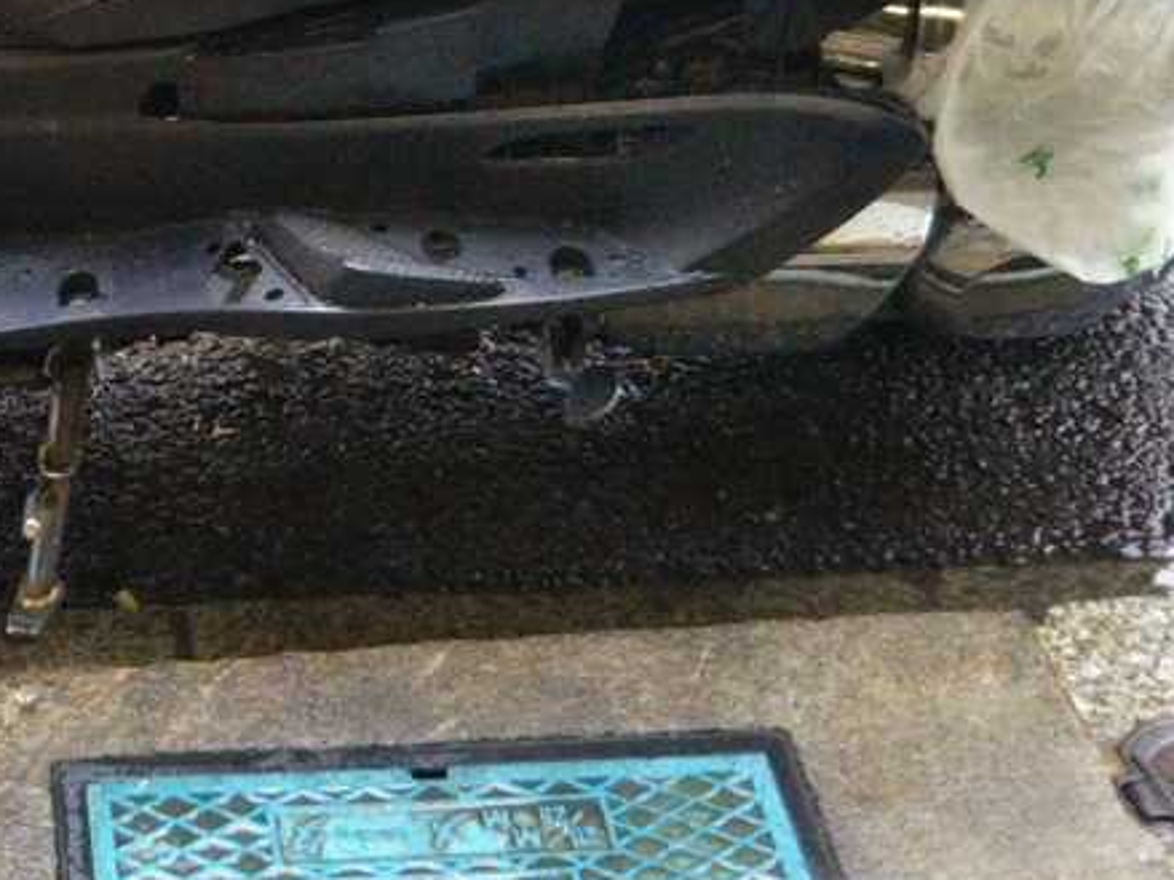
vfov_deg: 17.3
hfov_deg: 22.9
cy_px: -110
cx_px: 5
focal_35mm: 82
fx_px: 2780
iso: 167
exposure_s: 1/49
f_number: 2.2
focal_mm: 4
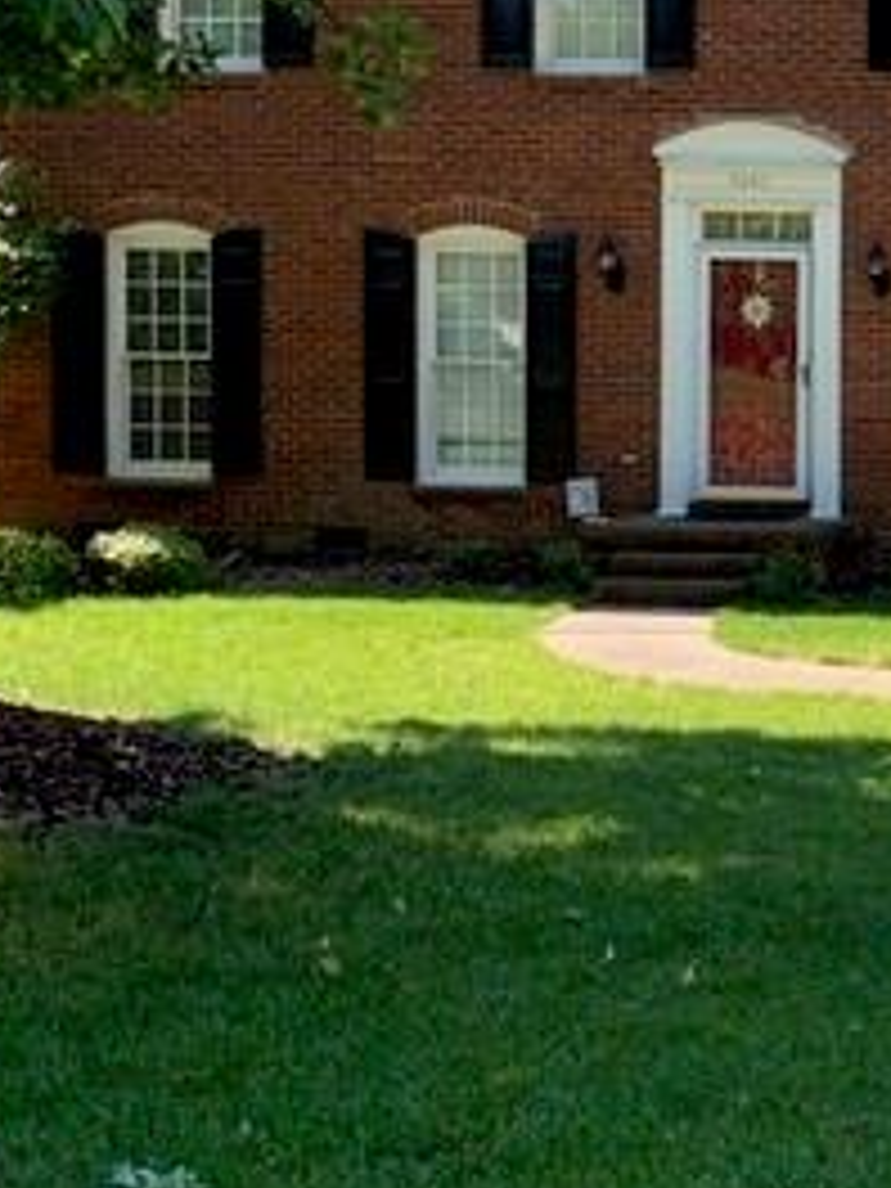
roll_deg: -1.6
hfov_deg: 20.3
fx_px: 2162
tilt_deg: -1.9
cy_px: 418
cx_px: 1300
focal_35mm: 63
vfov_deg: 30.5
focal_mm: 4.25
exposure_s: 1/363
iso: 25
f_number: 1.8
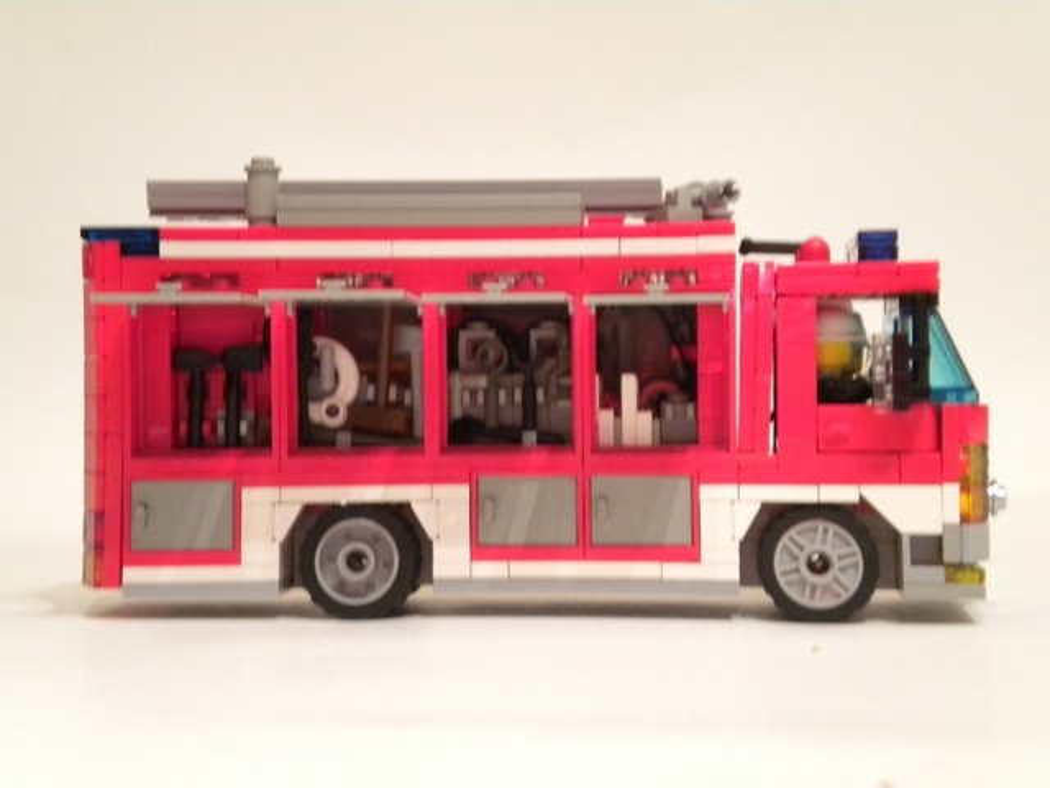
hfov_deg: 24.7
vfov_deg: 18.7
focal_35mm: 79
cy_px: 394
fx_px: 2396
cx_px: 525
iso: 605
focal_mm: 14.3
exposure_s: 1/3
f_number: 5.1
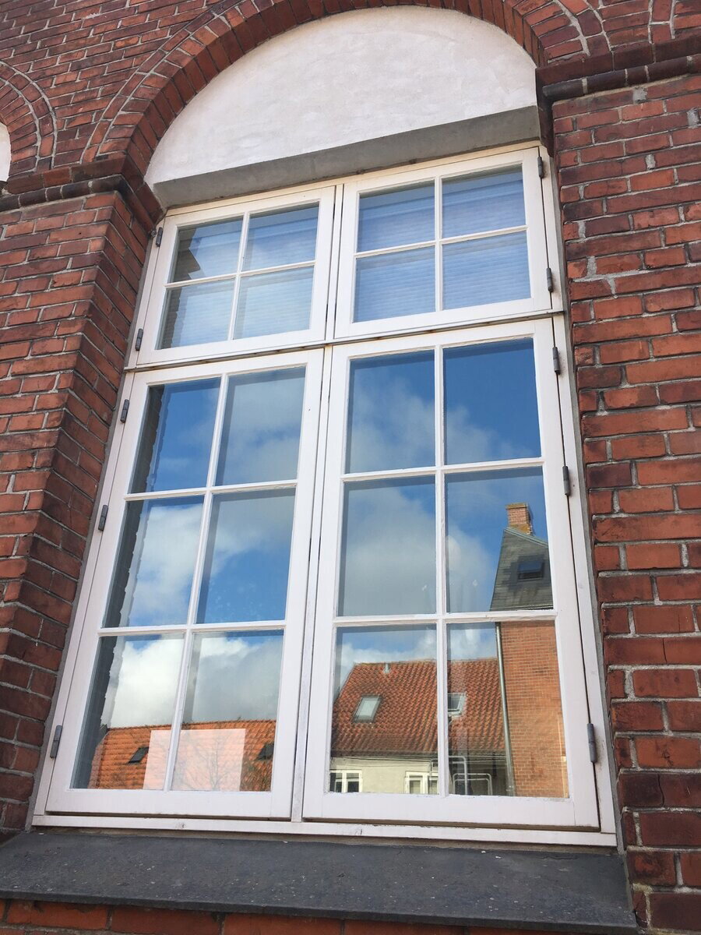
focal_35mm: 29
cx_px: 350
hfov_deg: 48.2
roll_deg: -0.9
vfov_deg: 61.7
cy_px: 468
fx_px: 783
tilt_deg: +28.7
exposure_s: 1/596
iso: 25
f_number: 2.2
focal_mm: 4.15
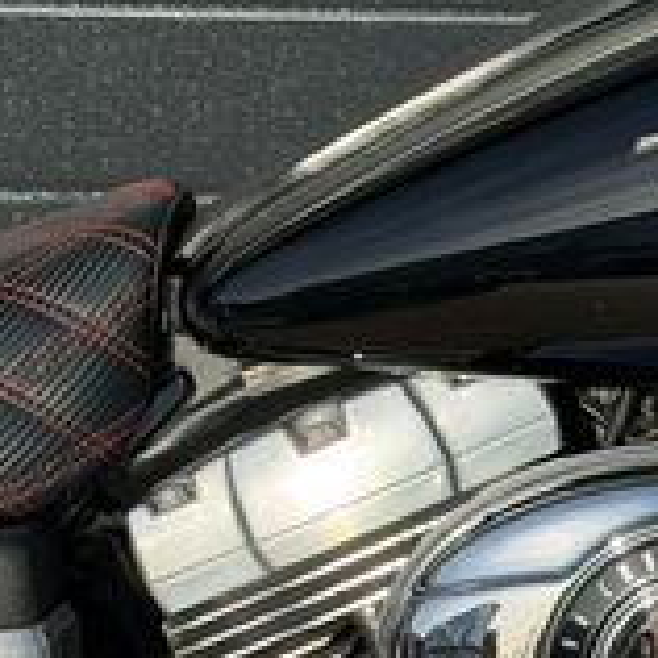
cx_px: 575
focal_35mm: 172
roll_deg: +0.4
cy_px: 833
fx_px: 3699
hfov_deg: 10.1
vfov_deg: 10.0
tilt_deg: -31.1
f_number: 1.78
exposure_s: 1/3534
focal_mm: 6.76
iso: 100
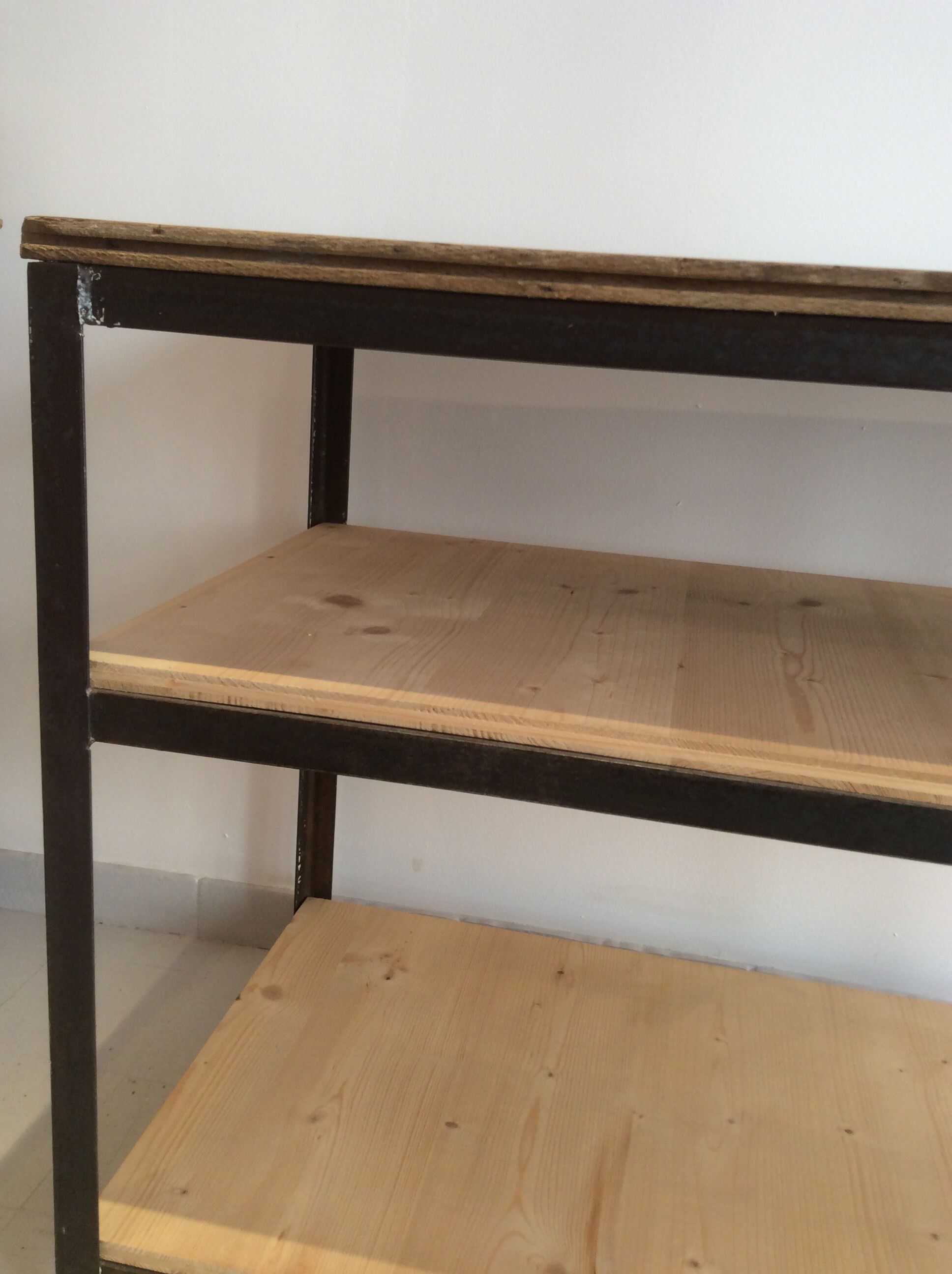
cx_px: 476
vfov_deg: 56.9
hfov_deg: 44.1
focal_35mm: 32
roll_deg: -3.2
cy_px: 637
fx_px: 1177
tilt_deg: -16.8
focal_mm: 3.3
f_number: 2.4
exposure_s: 1/33
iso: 40
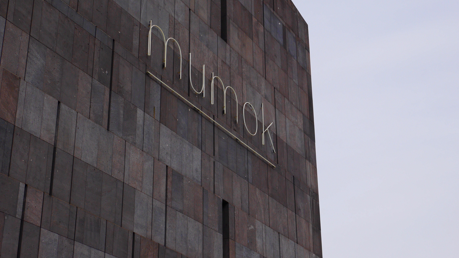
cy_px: 127
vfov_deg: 18.8
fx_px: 779
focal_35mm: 64
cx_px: 231
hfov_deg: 32.8
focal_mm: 29
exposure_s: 1/400
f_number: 10
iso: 200
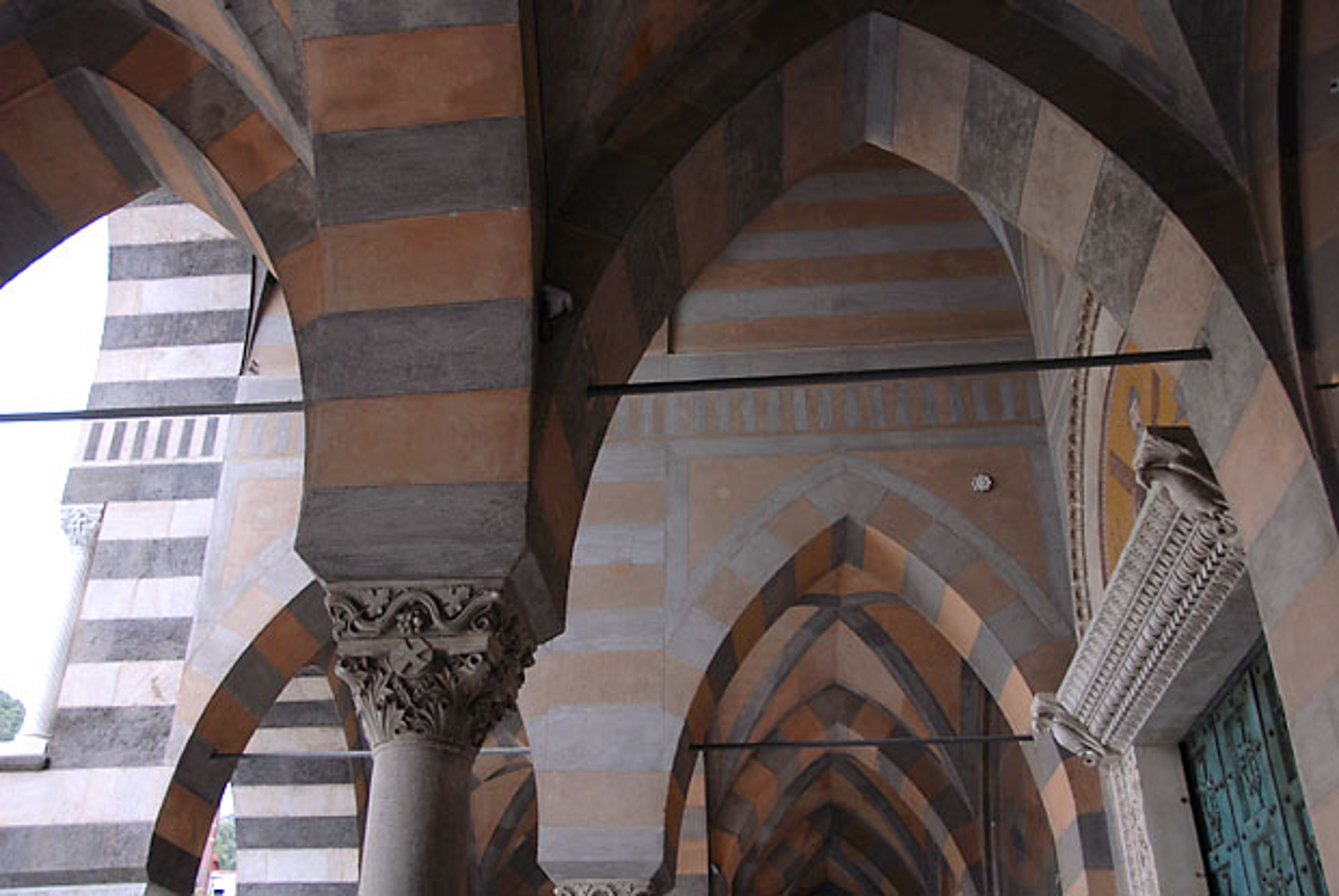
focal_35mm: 36
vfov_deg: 37.0
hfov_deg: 53.1
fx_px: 1341
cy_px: 448
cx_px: 670
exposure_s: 1/50
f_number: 3.8
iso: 200
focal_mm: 24
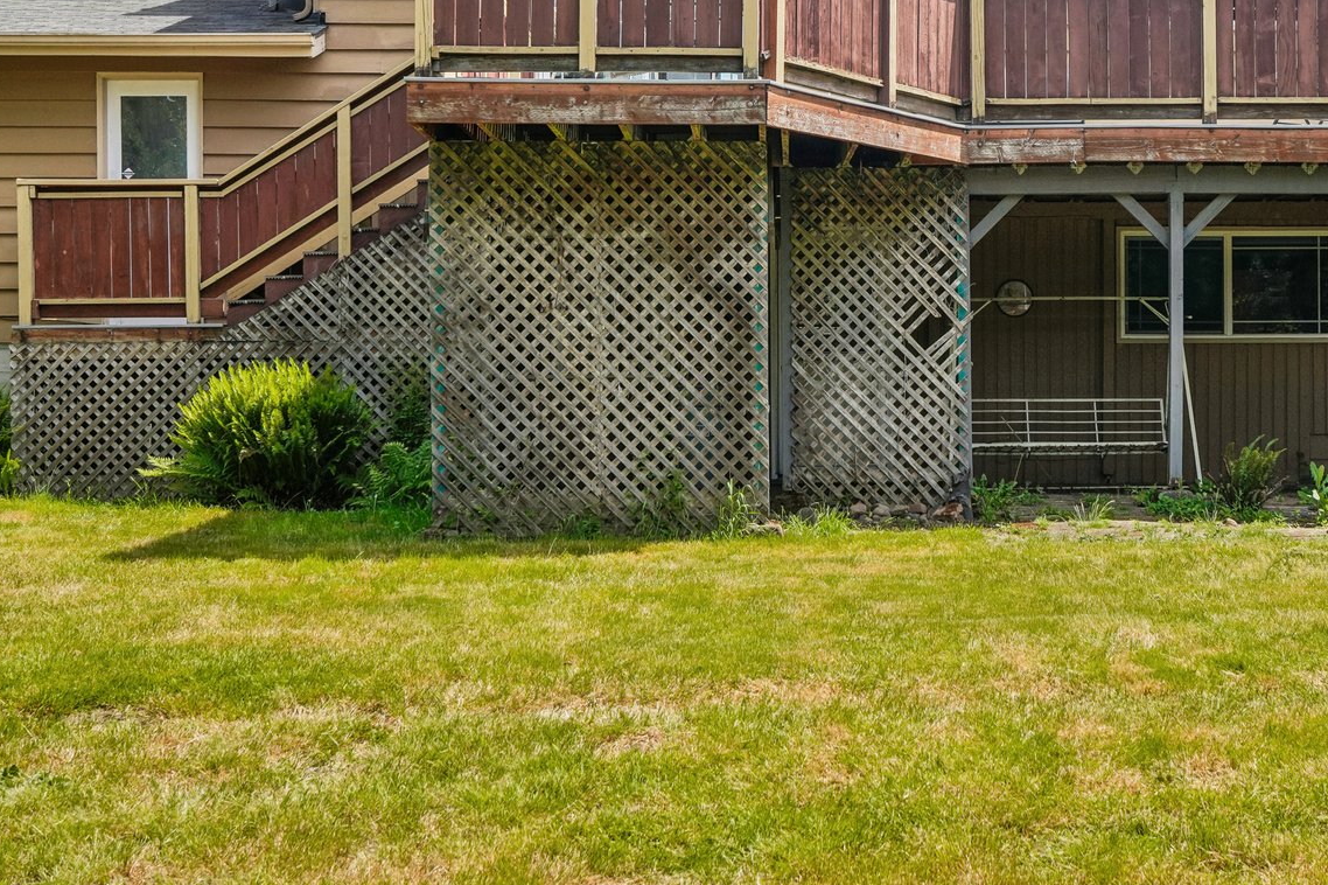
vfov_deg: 21.1
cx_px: 880
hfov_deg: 31.7
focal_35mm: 63
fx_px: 2323
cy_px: 103
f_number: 8
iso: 400
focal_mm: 35
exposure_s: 1/640
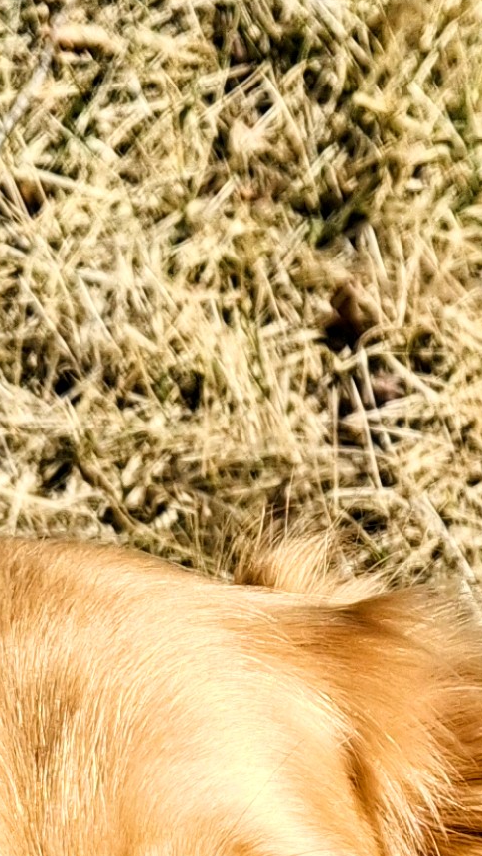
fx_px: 2928
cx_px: 250
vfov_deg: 15.2
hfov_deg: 9.4
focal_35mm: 129
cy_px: 1339
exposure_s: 1/1062
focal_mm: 4.69
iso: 25
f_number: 1.8
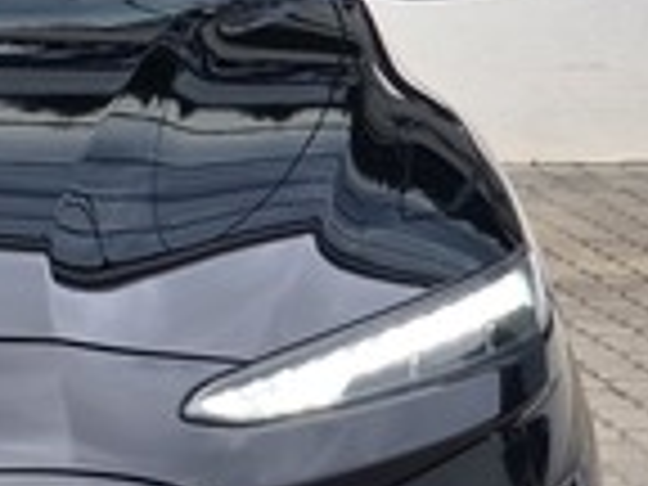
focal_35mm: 304
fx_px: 5691
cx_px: -430
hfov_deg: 6.4
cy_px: 356
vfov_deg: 4.9
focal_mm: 7
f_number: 2.4
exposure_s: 1/385
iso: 25
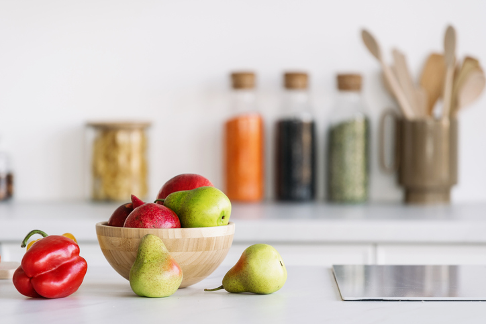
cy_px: 162
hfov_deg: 10.3
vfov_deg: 6.9
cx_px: 243
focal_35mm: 200
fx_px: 2700
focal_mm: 200
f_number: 4
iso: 200
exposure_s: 1/50
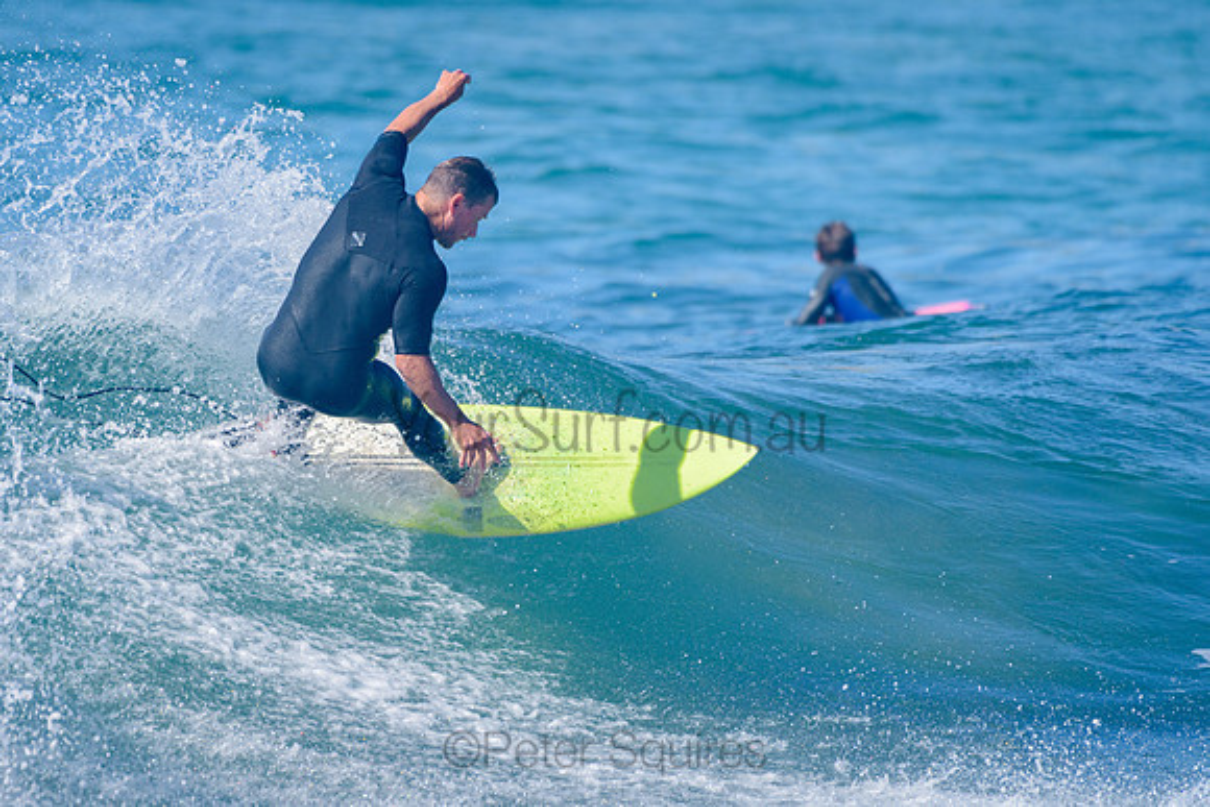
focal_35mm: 613
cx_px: 491
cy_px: 387
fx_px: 20600
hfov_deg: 3.4
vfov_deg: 2.2
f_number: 5.6
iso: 250
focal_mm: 500
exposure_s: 1/2000
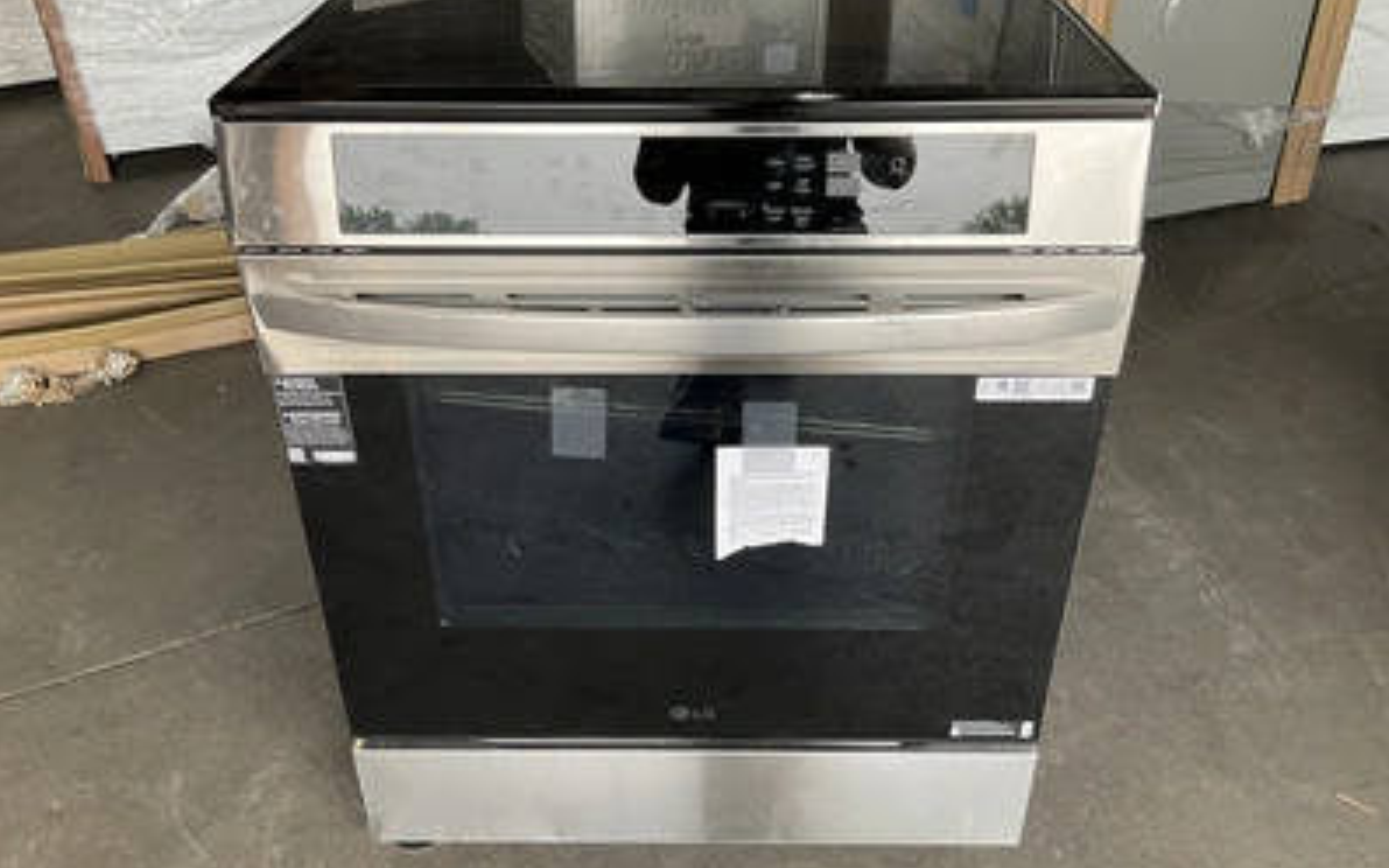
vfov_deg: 40.5
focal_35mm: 31
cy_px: 371
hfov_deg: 61.2
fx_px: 1173
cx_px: 693
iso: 20
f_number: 1.8
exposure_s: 1/122
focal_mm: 3
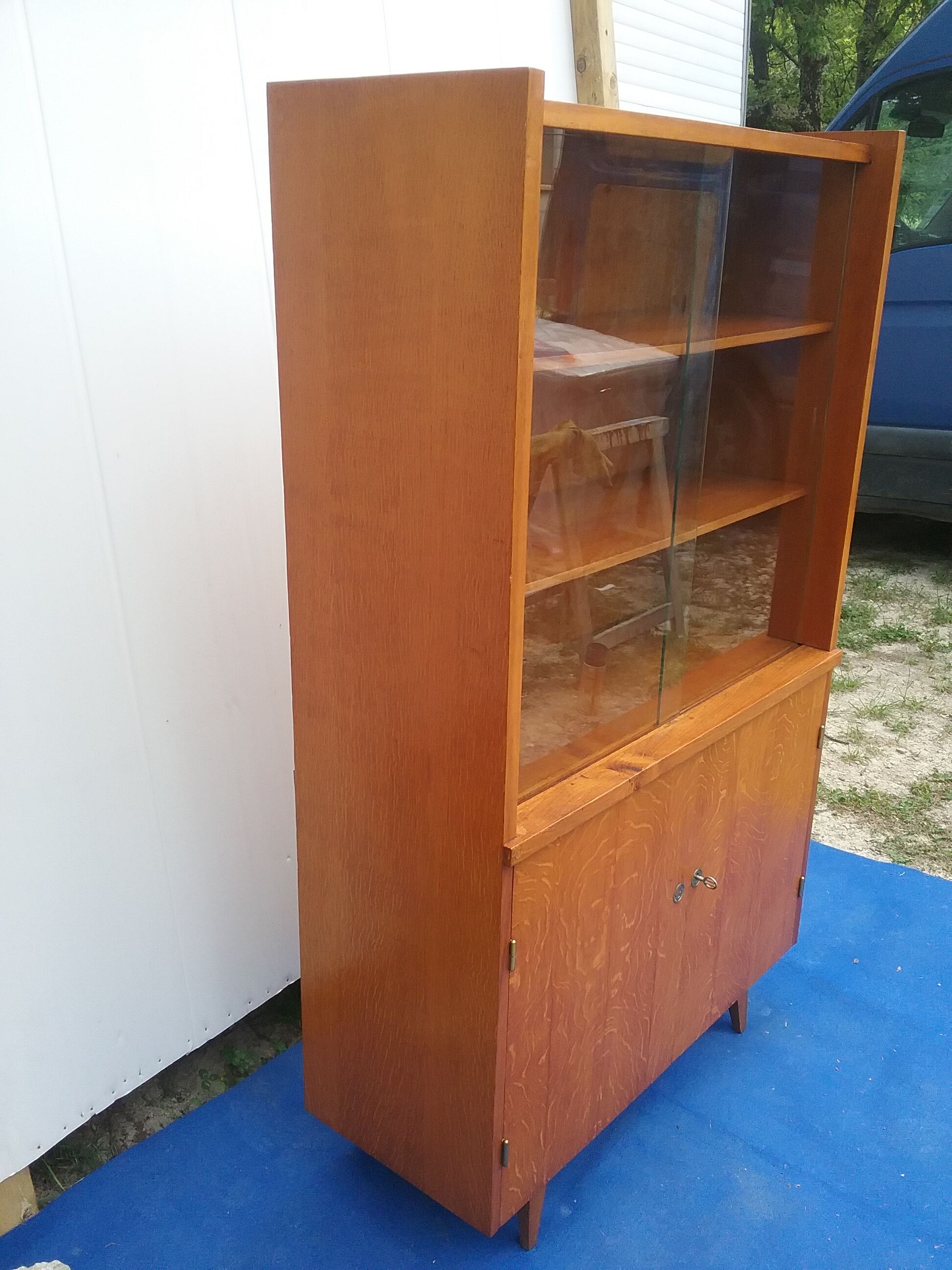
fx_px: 1137
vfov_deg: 58.4
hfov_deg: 45.4
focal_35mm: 31
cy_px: 635
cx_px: 476
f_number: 2.2
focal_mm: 3.3
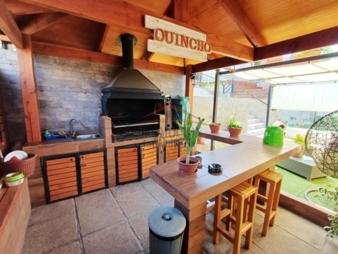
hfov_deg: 94.5
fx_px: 156
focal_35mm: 16
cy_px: 127
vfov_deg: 78.1
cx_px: 169
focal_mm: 1.64
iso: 64
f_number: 2.2
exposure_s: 1/100
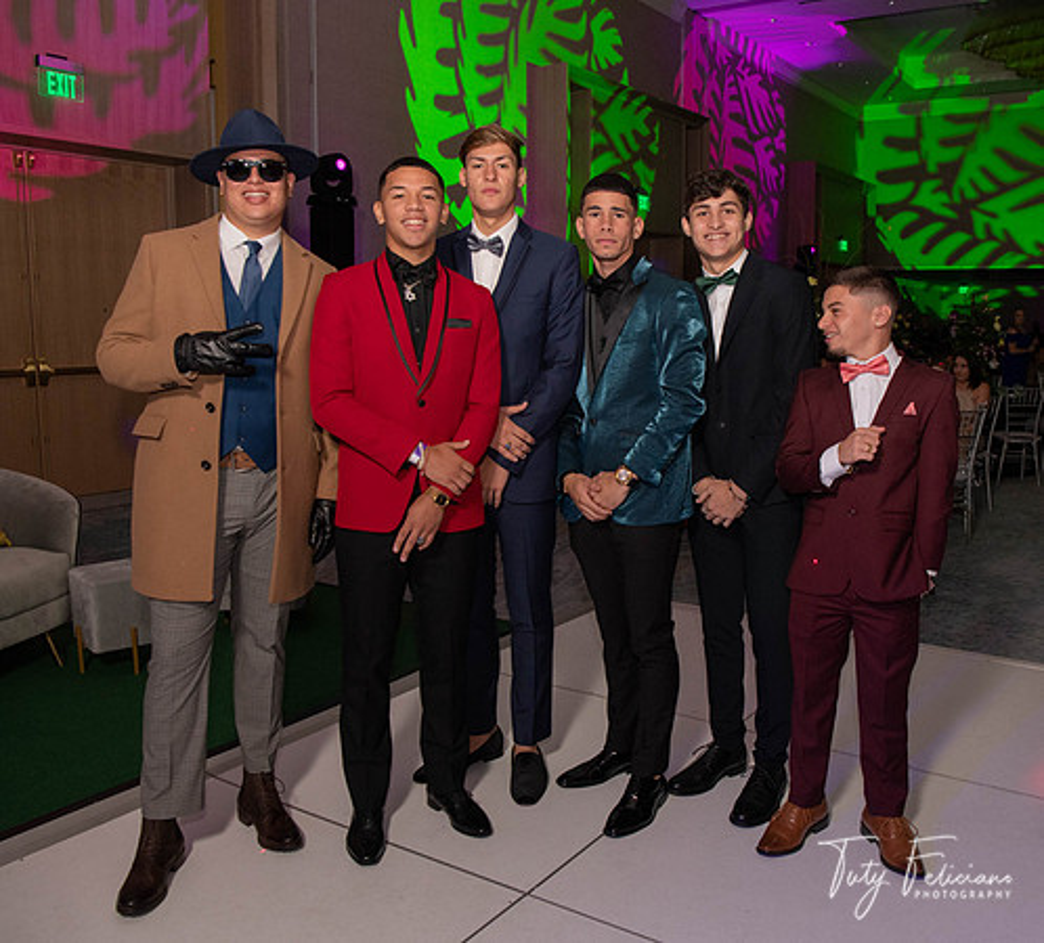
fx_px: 975
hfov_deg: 56.0
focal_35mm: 30
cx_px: 613
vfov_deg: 51.6
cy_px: 475
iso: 1250
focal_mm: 24
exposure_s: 1/125
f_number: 6.3
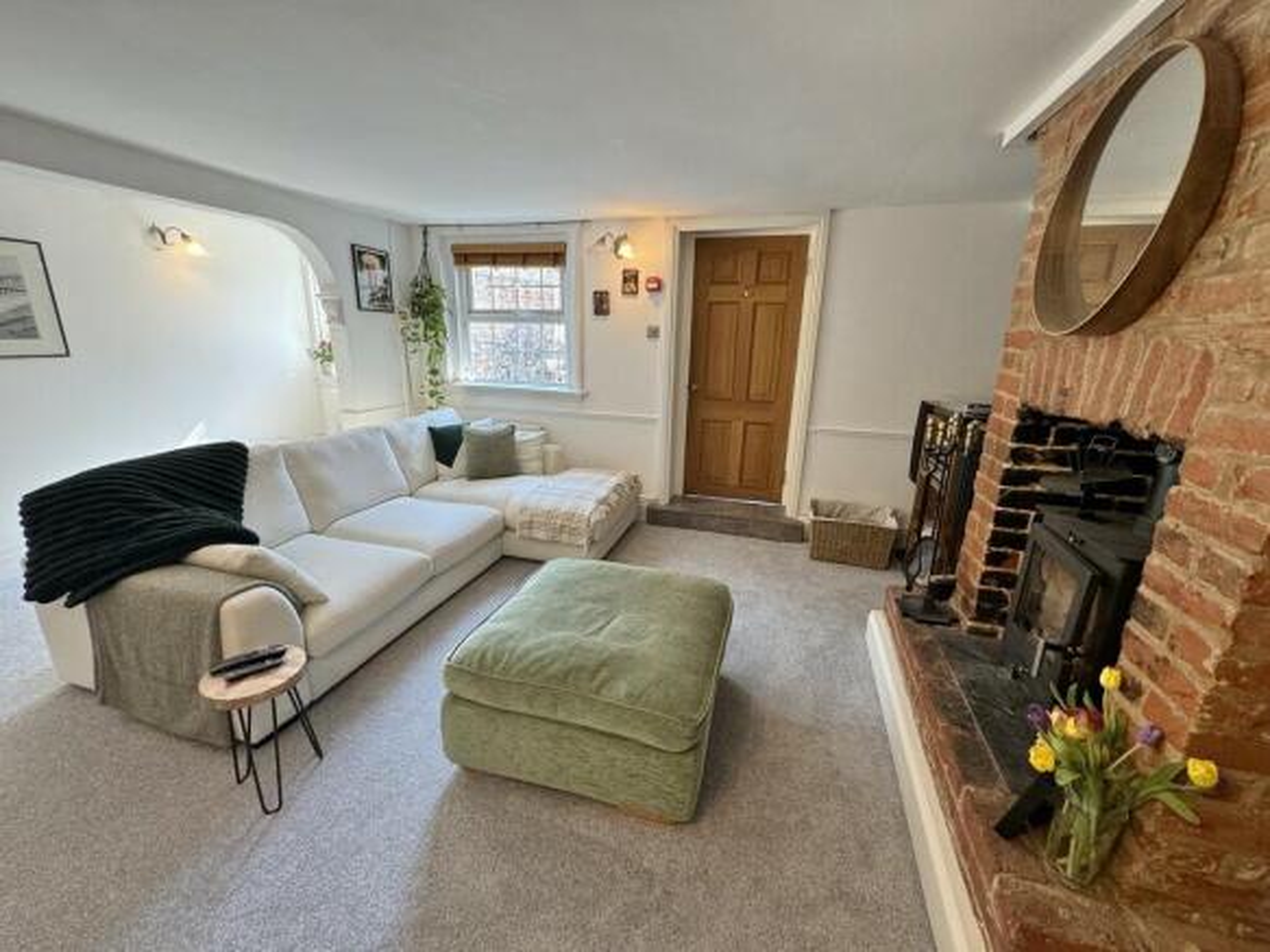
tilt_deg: -15.2
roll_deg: -1.6
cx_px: 635
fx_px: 514
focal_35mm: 14
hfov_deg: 102.1
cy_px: 476
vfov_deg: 85.7
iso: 160
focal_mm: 2.22
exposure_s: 1/100
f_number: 2.2
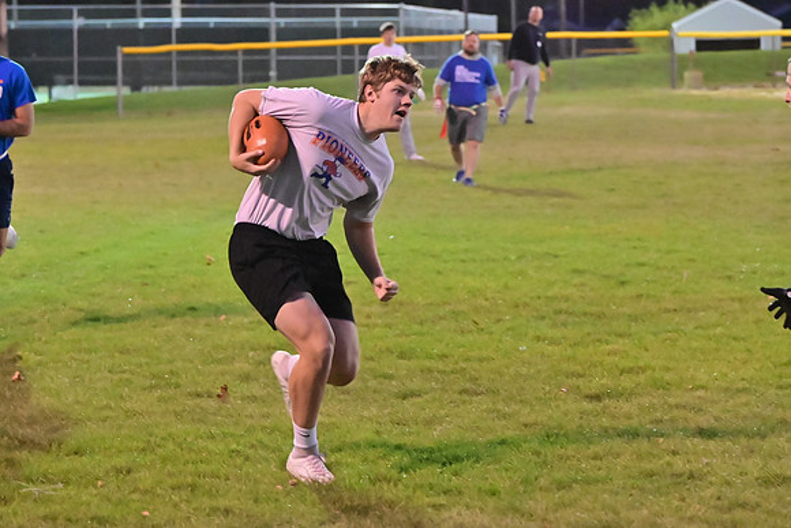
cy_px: 264
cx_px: 396
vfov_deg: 10.3
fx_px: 2923
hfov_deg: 15.4
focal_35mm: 133
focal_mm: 89
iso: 6400
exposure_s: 1/400
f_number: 4
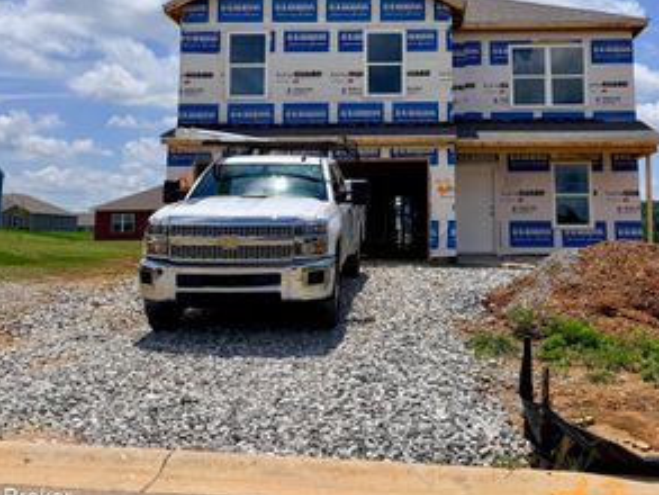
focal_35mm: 41
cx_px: 412
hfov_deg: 45.4
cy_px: 114
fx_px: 781
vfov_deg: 34.3
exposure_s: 1/10000
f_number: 1.8
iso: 80
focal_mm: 6.76
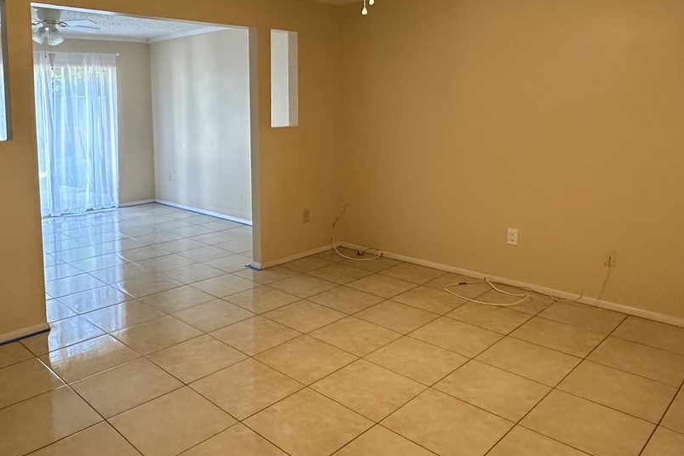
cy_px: 147
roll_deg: +0.7
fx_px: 551
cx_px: 279
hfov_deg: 63.1
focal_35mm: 29
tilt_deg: -5.1
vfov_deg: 44.3
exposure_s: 1/120
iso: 250
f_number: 2.2
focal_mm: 2.22
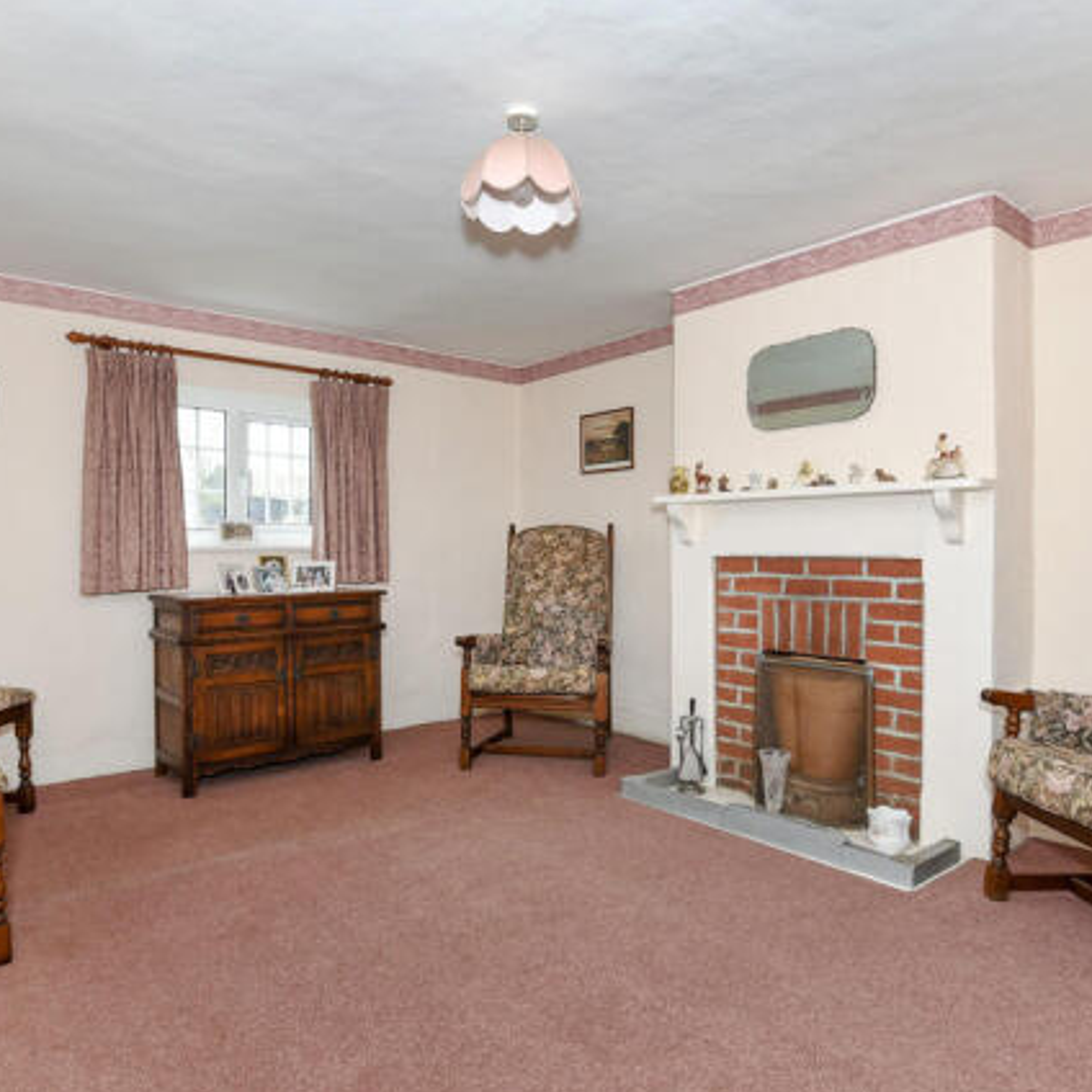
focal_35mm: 21
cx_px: 561
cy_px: 558
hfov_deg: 72.1
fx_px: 749
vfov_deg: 72.1
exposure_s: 1/5
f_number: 7.1
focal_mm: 16
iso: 400
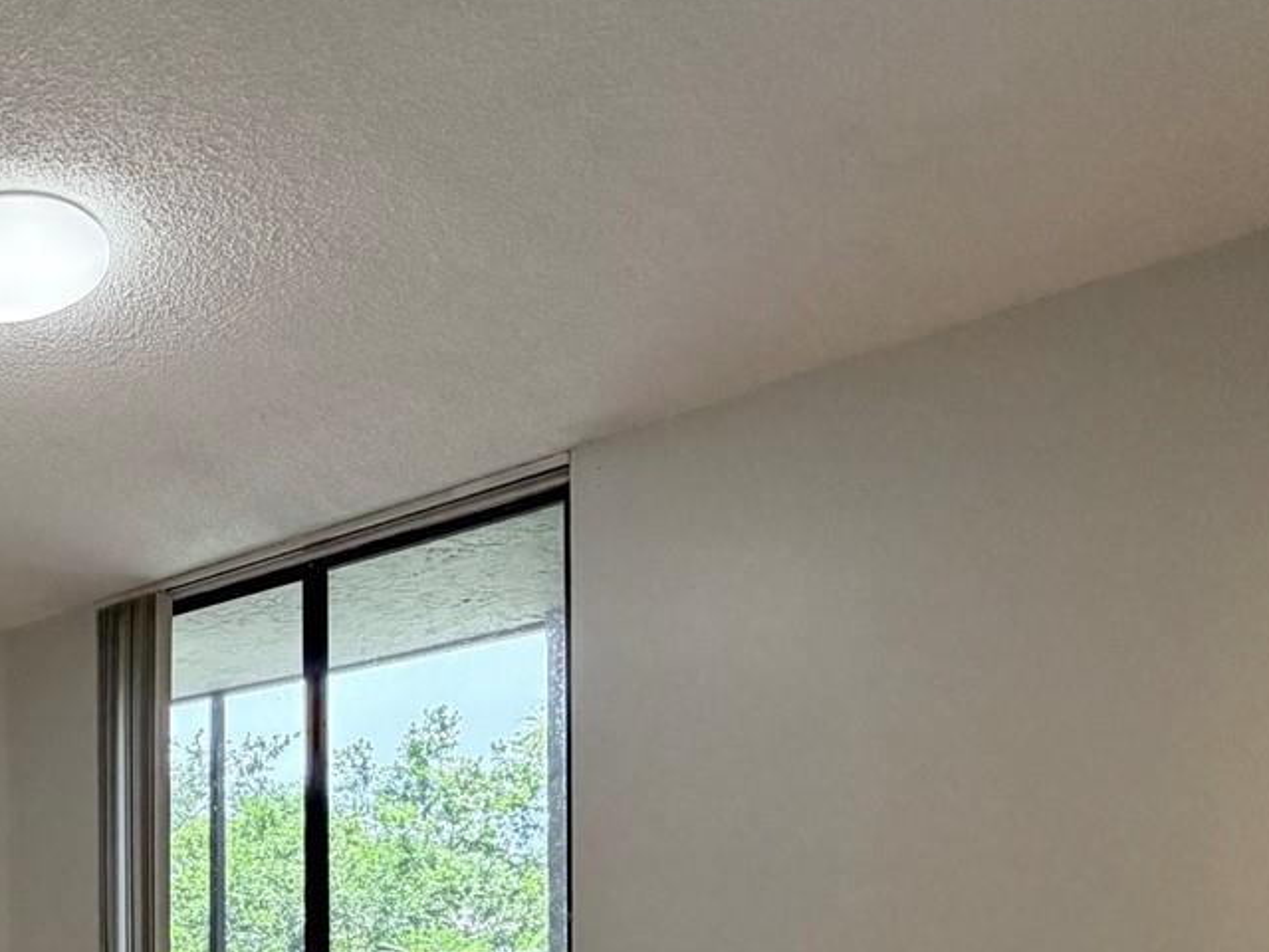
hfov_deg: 43.2
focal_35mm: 35
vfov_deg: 36.3
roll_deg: +0.1
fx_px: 1283
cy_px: 970
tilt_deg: -0.2
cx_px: -65
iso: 320
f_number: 2.2
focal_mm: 2.22
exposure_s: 1/120
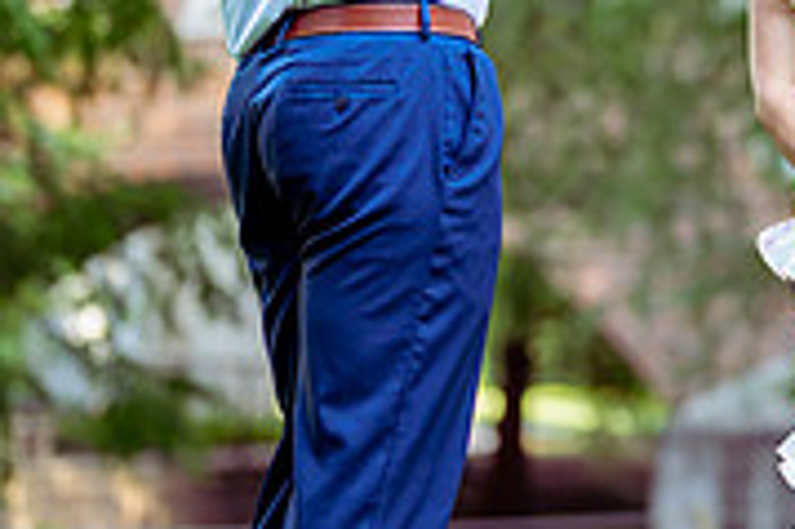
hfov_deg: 11.0
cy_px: 66
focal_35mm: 186
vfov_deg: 7.4
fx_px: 4104
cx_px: 769
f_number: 1.2
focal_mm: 50
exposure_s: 1/800
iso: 320
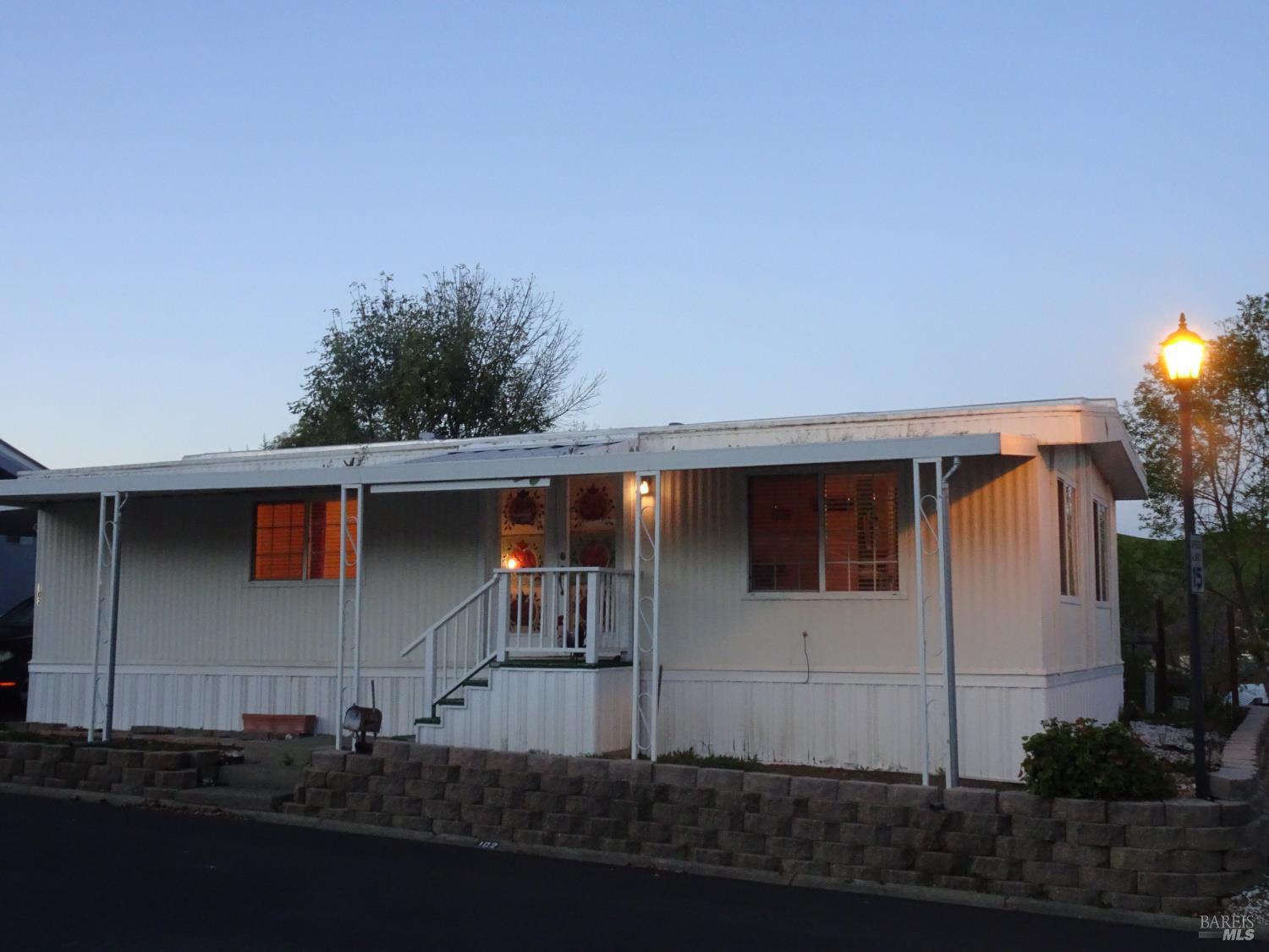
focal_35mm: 38
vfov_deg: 37.7
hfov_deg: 49.0
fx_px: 1393
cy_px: 476
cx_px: 634
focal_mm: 6.56
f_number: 4
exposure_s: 1/40
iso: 640
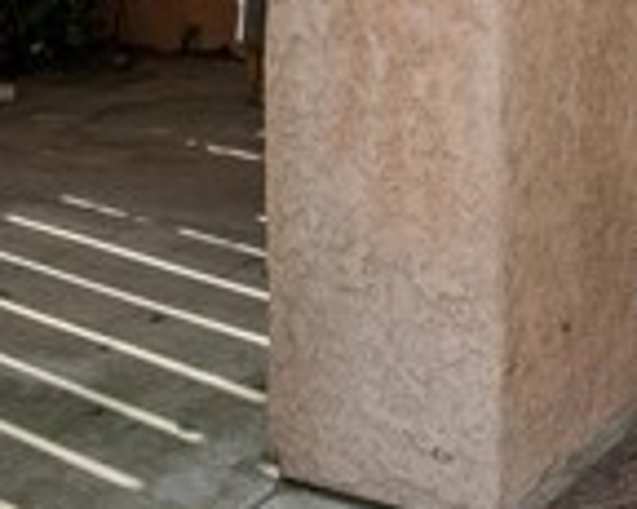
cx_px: 703
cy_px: -352
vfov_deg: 13.5
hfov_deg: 17.8
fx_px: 1959
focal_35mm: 104
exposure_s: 1/15
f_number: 2.8
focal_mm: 12.3
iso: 130
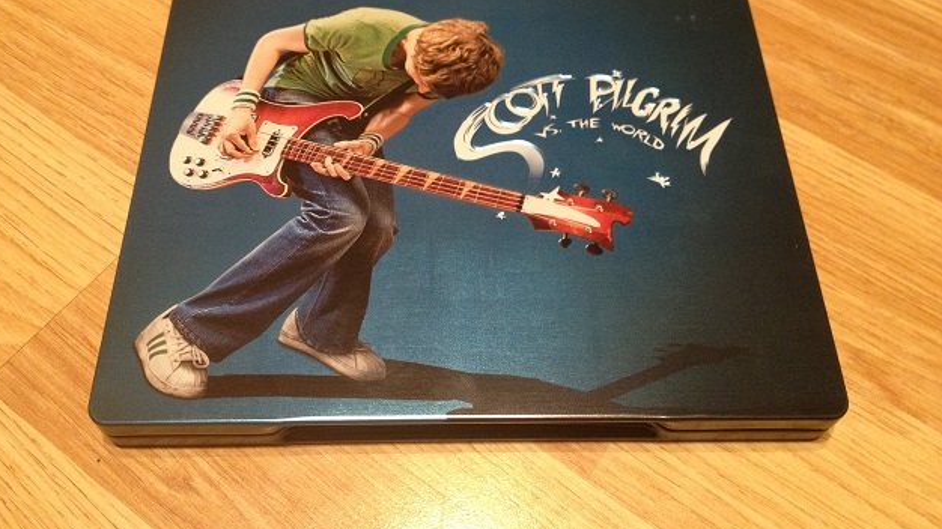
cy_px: 212
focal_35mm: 39
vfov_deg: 30.3
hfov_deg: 51.6
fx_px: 974
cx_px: 462
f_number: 2.4
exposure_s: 1/20
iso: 320
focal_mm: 4.28
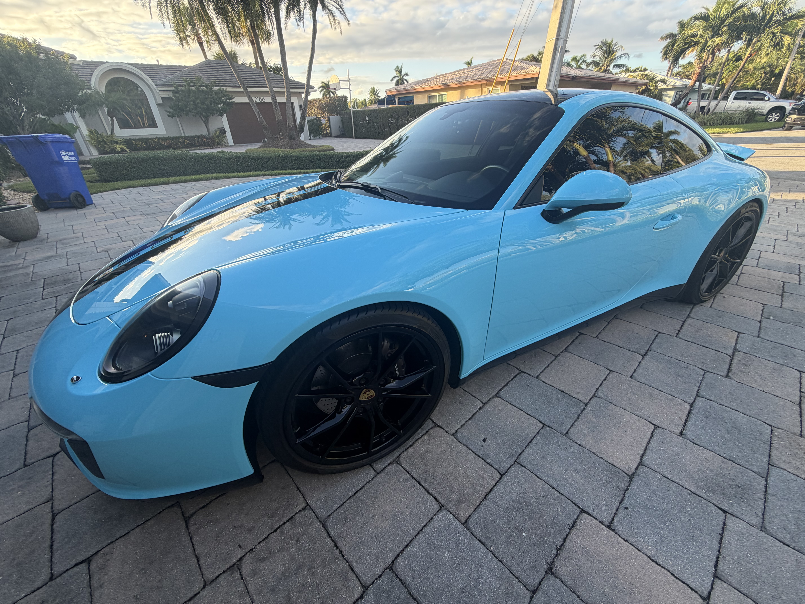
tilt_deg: -29.2
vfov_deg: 85.7
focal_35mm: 14
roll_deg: +2.2
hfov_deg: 102.1
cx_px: 402
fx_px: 326
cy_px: 302
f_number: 2.2
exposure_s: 1/197
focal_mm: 2.22
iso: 40
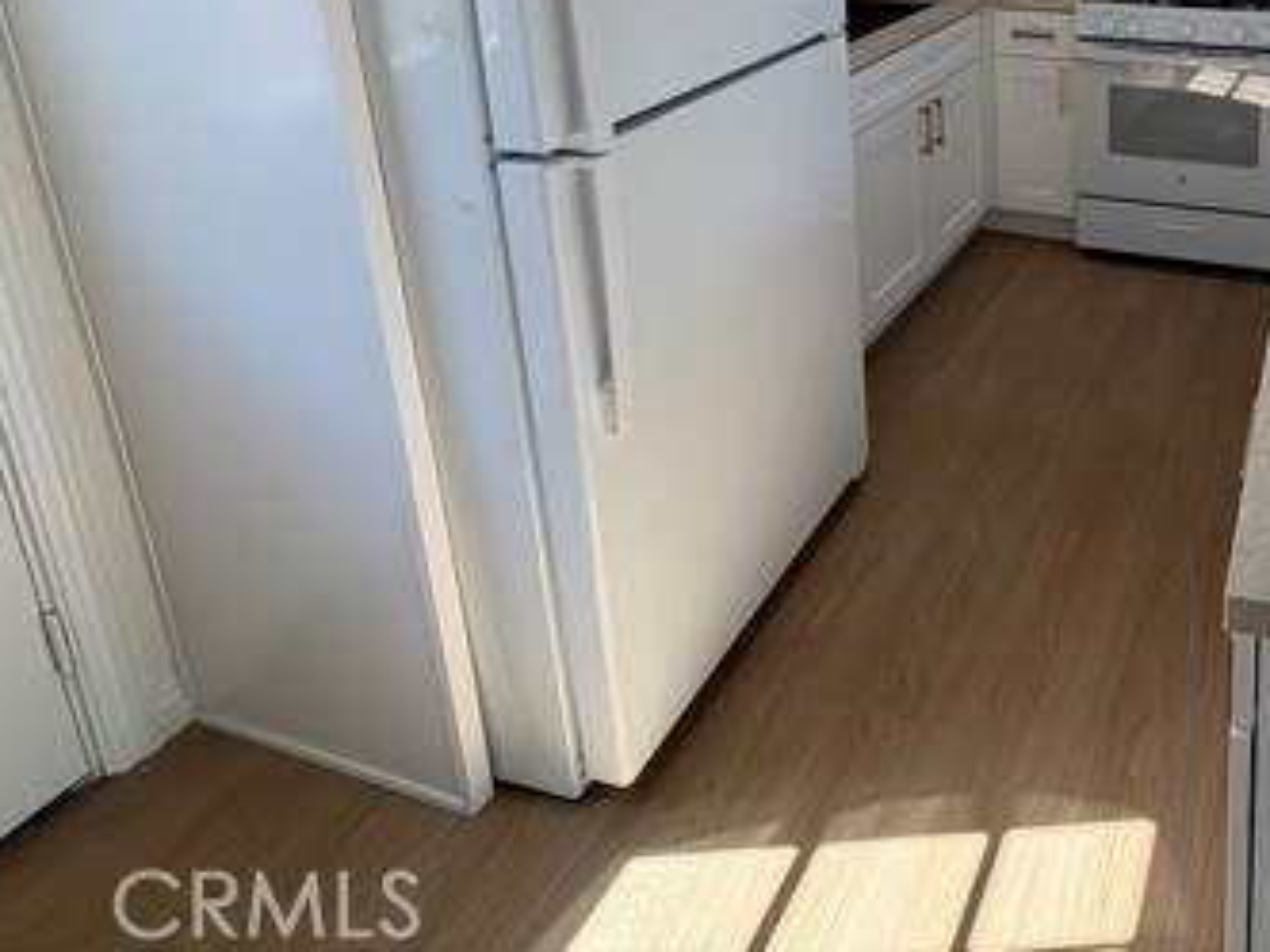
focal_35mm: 27
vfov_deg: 45.0
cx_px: 1125
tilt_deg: -13.0
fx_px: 991
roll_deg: -0.6
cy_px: 42
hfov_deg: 57.0
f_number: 2.2
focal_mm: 2.22
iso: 50
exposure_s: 1/146
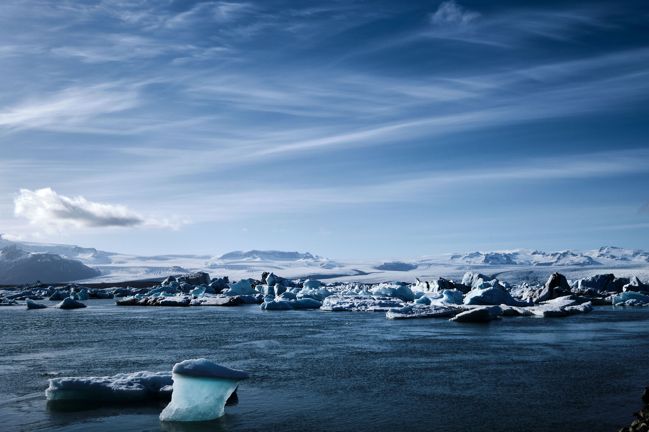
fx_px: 649
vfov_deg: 36.9
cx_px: 324
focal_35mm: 36
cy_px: 216
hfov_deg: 53.1
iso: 160
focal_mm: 24
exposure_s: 1/1400
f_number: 7.1
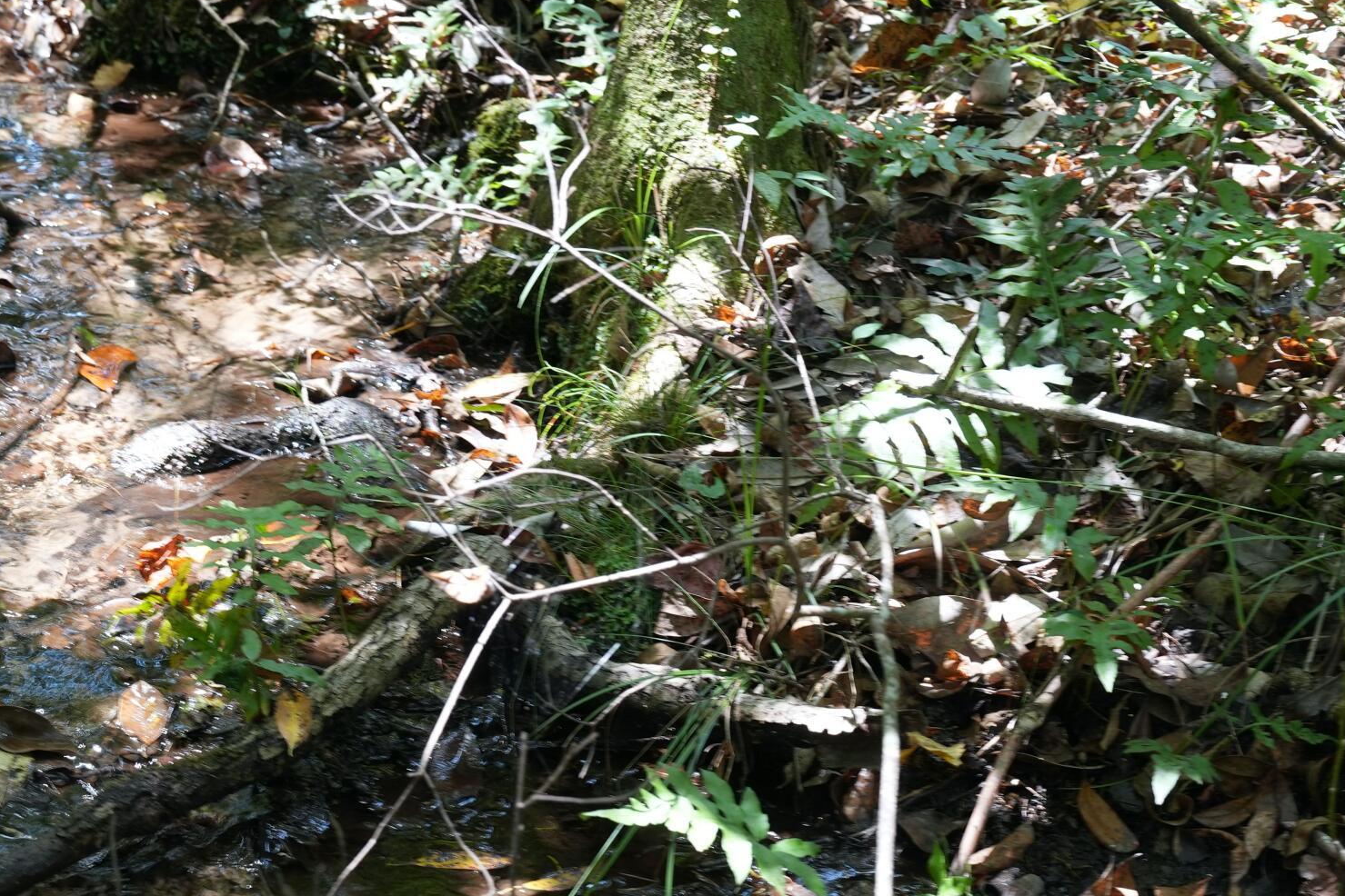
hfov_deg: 27.9
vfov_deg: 19.0
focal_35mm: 71
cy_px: 714
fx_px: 2652
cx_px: 272
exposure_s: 1/25
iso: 250
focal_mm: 35
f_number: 5.6
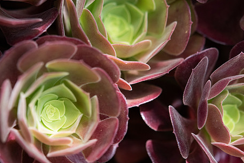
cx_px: 90
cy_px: 95
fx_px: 522
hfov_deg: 26.2
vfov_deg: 17.7
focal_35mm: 77
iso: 800
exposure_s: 1/3200
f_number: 4
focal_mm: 60
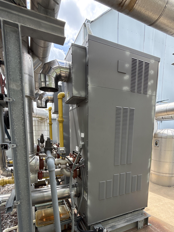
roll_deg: +0.2
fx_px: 127
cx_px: 90
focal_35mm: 19
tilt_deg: -7.4
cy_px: 150
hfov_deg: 68.7
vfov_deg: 82.5
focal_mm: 2.22
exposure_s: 1/424
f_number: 2.2
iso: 64
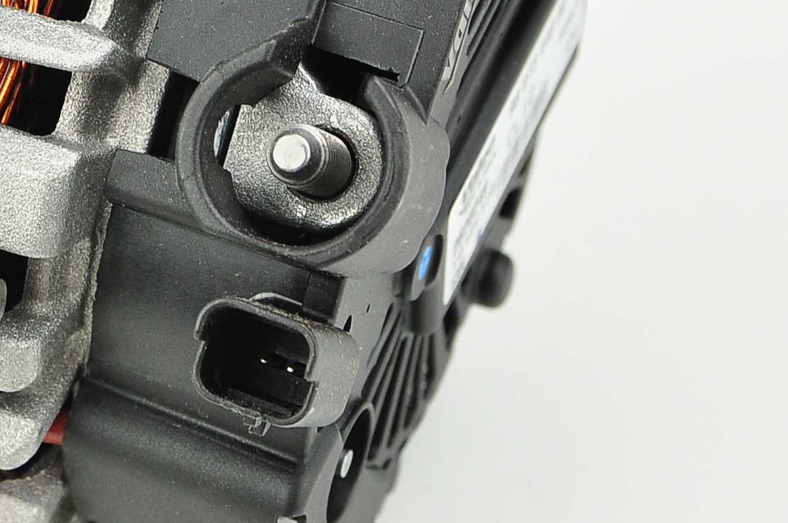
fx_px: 2994
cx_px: -15
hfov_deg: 14.7
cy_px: 1
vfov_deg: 9.9
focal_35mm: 137
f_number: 6.3
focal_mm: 32
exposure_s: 1/60
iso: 400
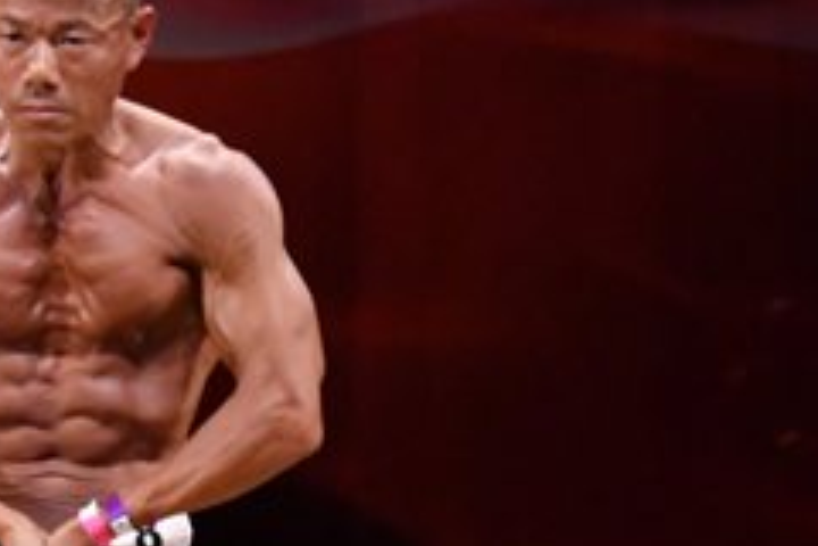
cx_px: -87
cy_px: 601
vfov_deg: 1.7
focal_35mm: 824
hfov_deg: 2.5
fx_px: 18722
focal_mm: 170
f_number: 5.6
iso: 4000
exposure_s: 1/400
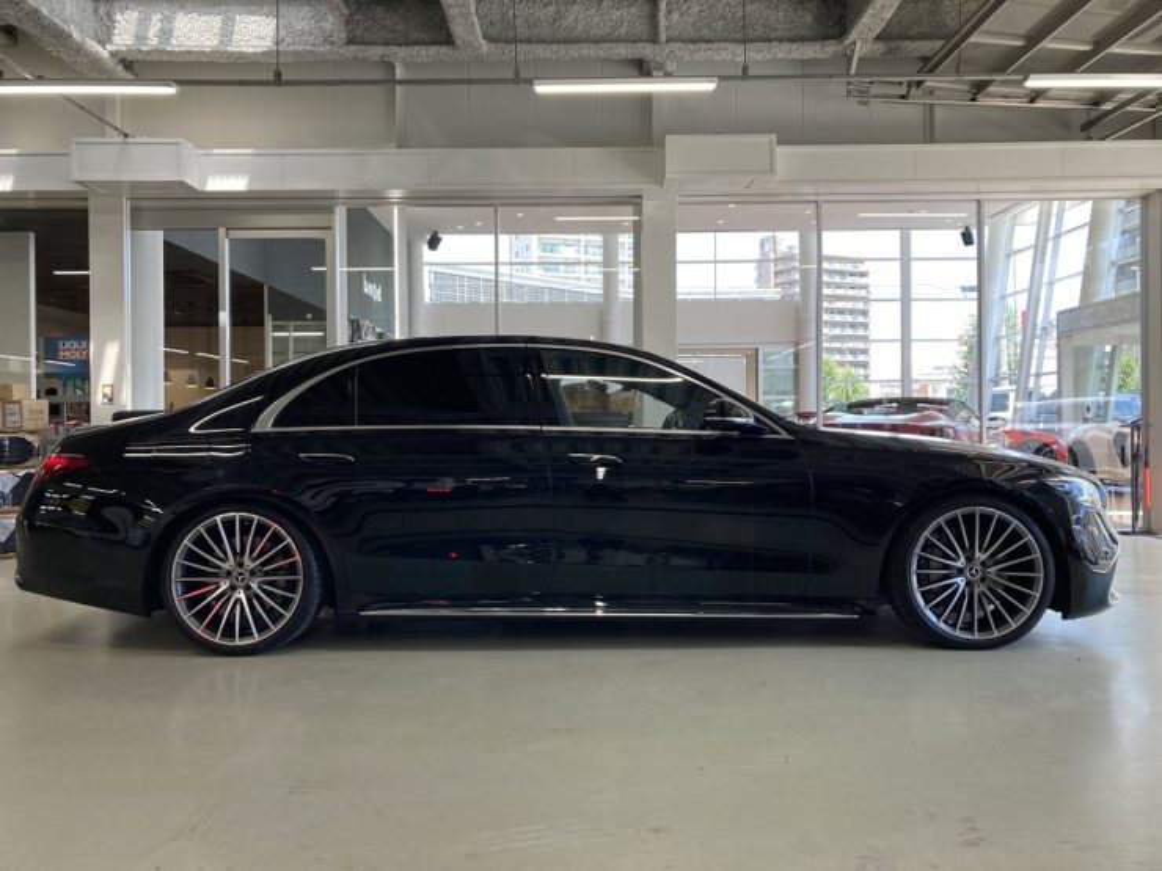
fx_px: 940
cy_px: 436
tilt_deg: +1.3
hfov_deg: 63.4
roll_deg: +0.7
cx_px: 581
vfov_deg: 49.7
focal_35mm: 28
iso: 25
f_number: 1.8
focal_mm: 3.99
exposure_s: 1/102
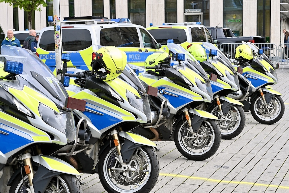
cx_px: 144
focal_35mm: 70
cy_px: 96
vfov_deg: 19.5
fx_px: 562
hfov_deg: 28.8
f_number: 9
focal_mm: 70
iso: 100
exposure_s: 1/100
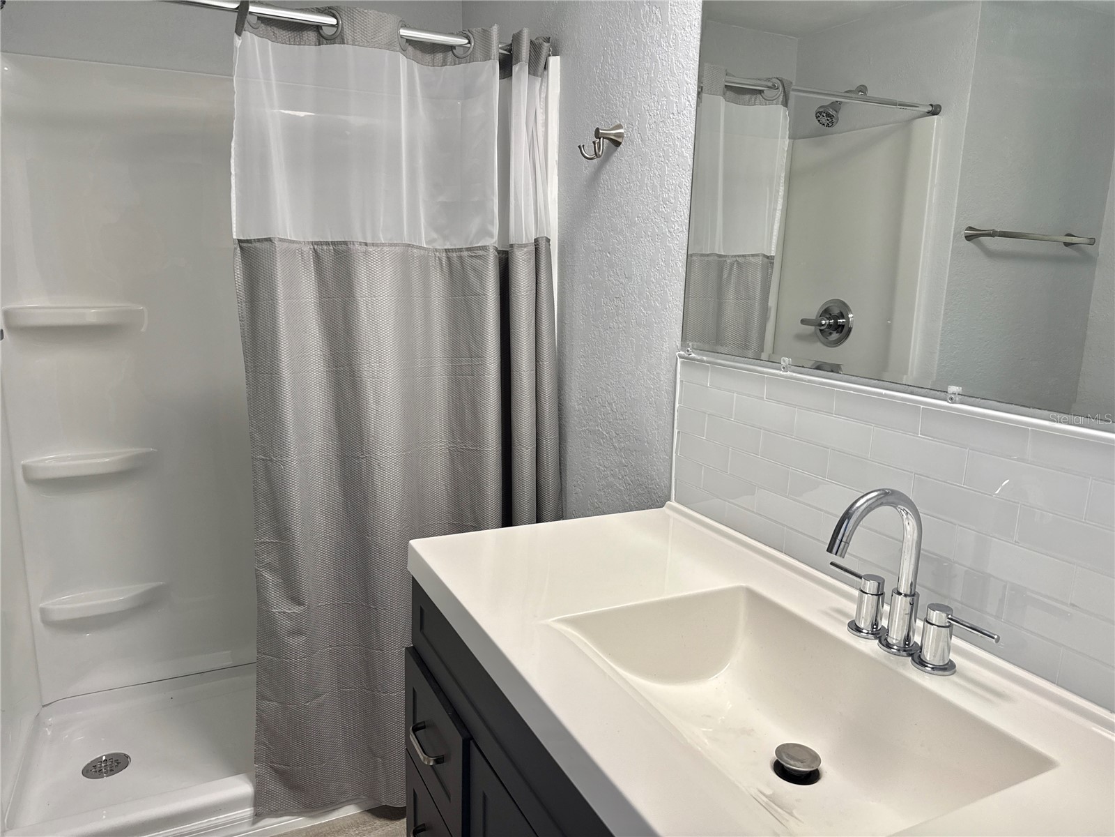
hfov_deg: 71.6
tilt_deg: -11.3
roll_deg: -1.6
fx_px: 773
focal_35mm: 24
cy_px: 418
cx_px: 558
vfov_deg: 56.8
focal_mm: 6.76
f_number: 1.78
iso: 125
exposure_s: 1/120
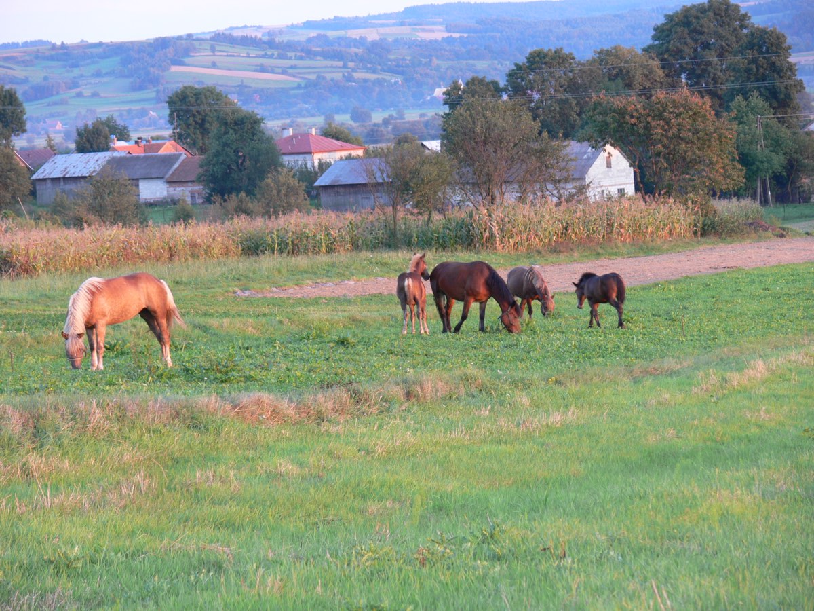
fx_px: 3668
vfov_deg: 9.5
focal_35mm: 156
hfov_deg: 12.7
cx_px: 407
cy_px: 306
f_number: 3.6
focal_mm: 33
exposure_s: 1/30
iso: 80
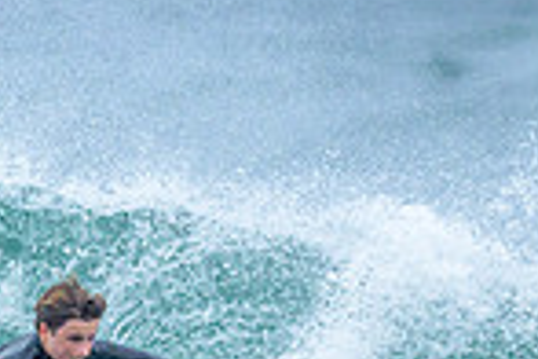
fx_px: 56501
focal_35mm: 3781
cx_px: 74
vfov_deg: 0.4
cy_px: 554
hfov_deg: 0.5
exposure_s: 1/2000
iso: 1250
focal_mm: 800
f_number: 6.3
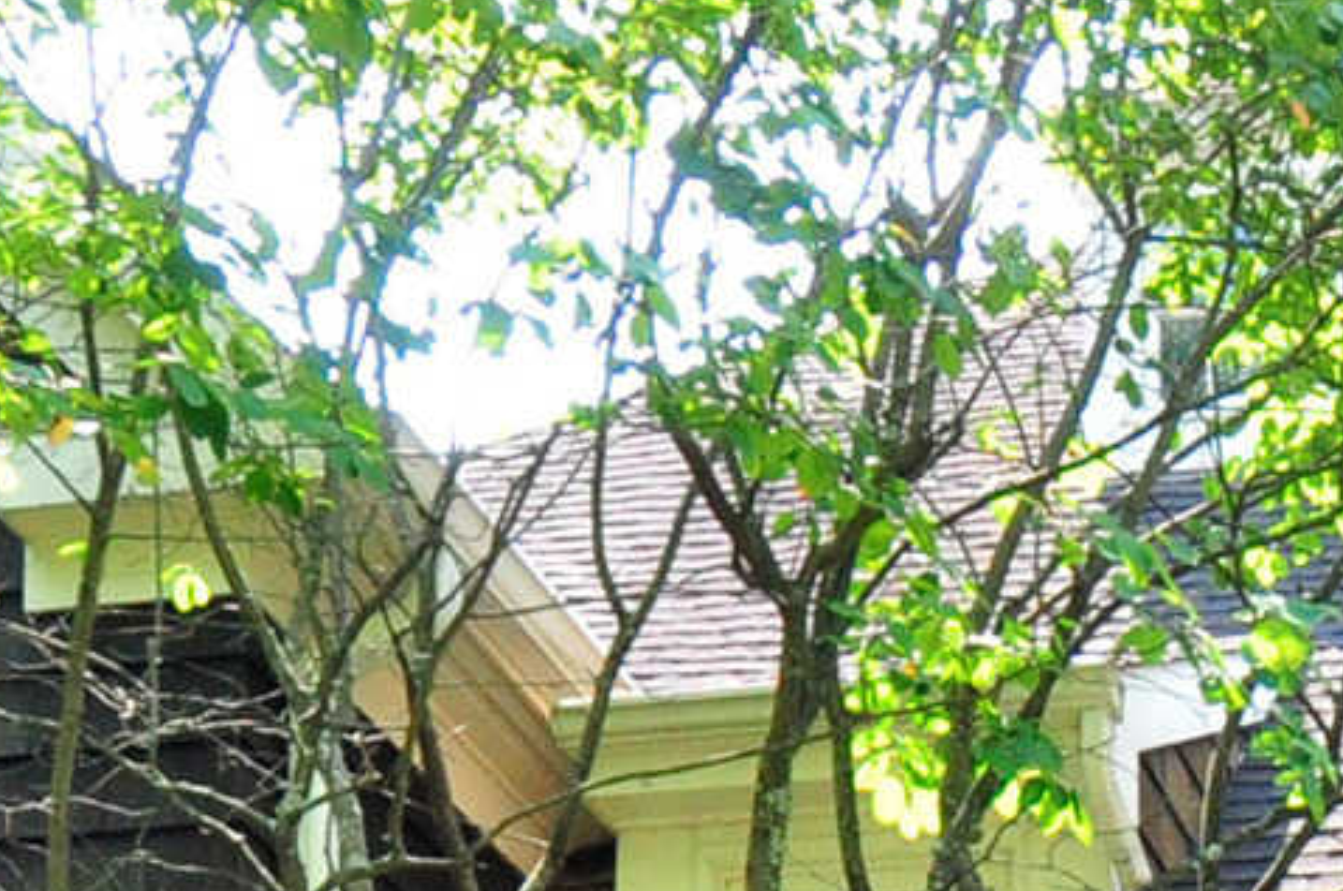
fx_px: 3389
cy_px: 2285
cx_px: 1899
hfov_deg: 19.9
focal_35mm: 91
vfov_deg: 11.6
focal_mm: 10
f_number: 8
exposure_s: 1/125
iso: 800
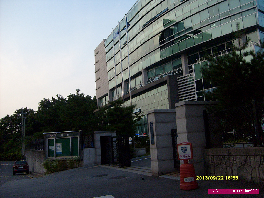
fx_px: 267
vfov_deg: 40.7
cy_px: 99
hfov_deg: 52.6
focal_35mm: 35
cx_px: 132
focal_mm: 5.8
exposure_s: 1/125
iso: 80
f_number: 7.1
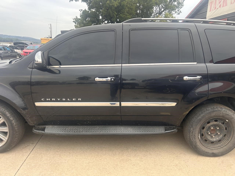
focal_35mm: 26
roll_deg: -3.0
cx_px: 118
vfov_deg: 53.1
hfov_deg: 67.3
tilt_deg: -10.2
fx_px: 177
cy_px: 88
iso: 50
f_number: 1.5
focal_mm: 5.7
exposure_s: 1/678
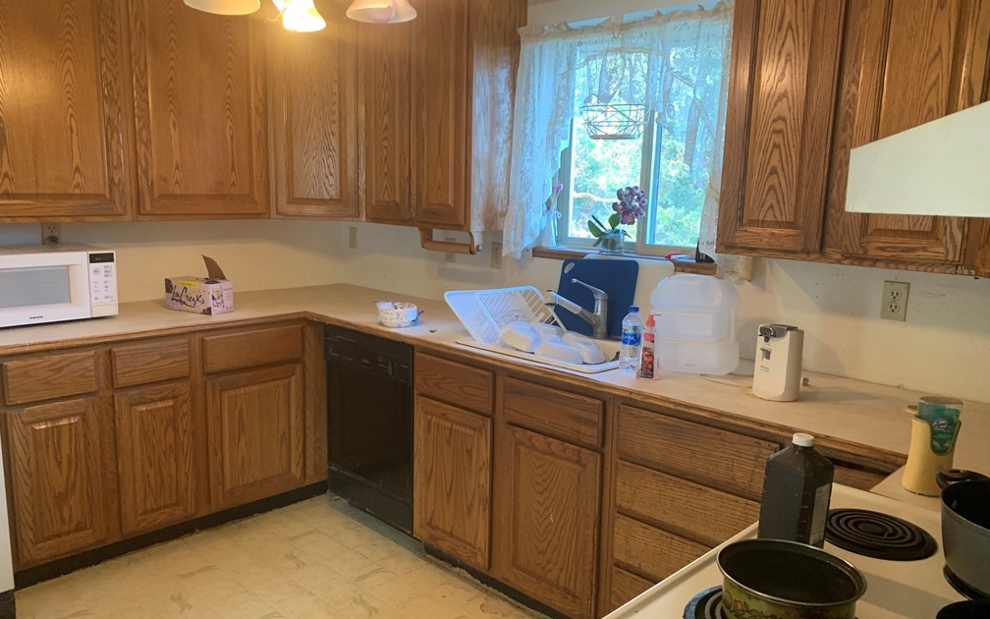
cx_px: 501
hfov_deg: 66.5
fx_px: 755
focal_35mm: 28
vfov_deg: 44.5
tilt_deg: -9.7
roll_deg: -1.6
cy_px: 317
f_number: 1.8
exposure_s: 1/60
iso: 200
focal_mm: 4.25
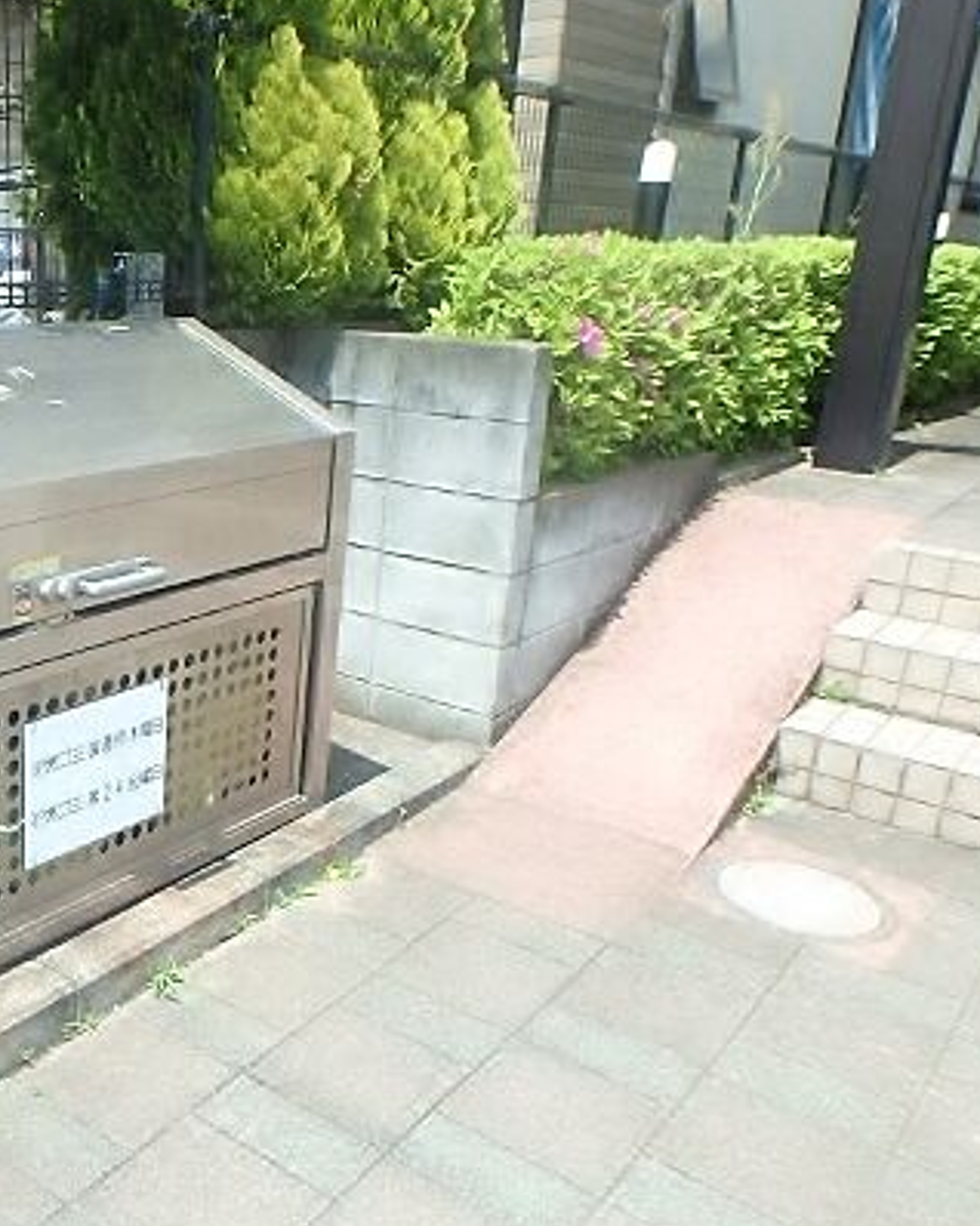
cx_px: 37
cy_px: 699
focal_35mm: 33
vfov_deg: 54.1
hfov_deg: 40.0
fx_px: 1197
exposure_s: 1/400
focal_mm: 3.7
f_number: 3.5
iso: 125
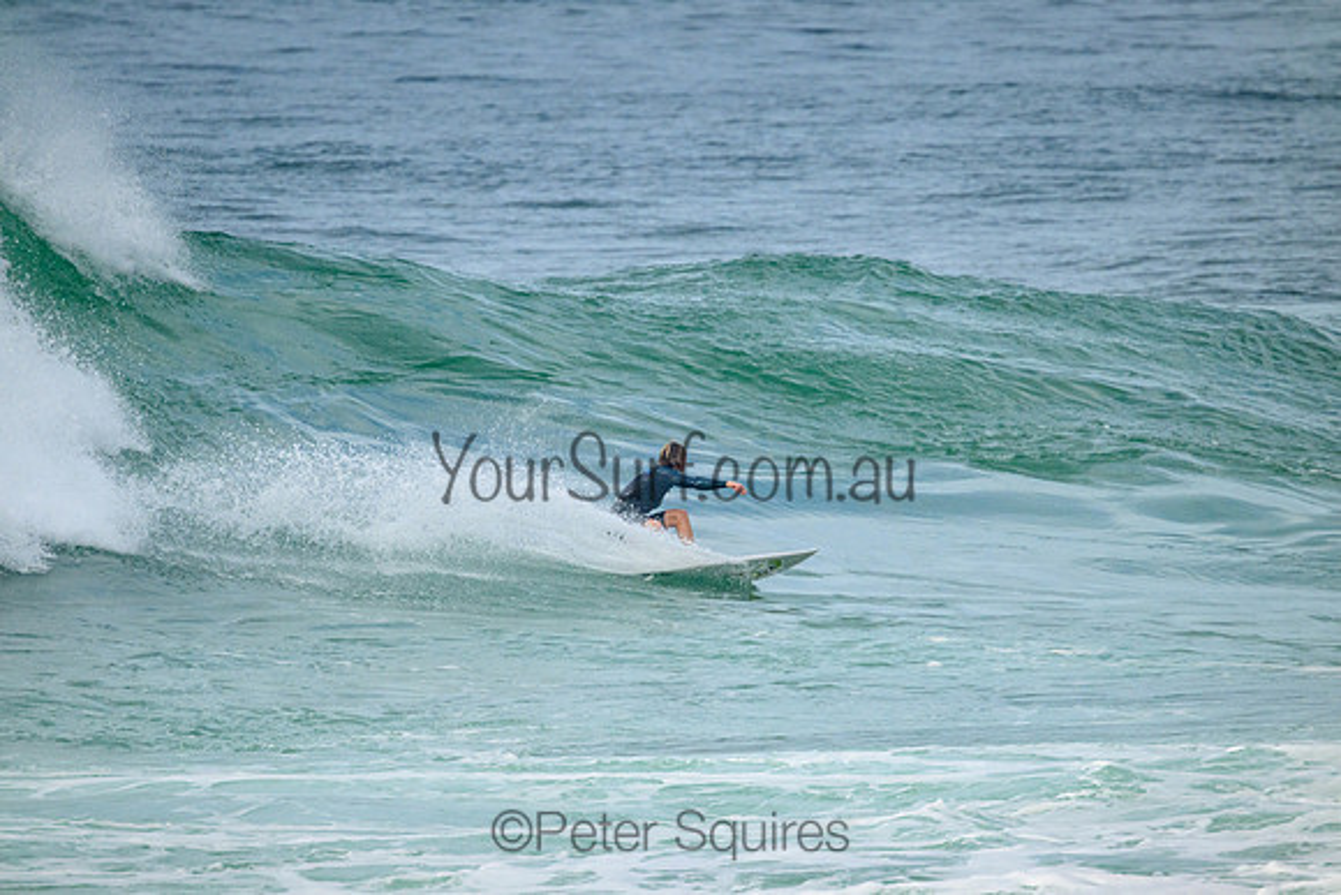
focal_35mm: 700
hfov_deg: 2.9
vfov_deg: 2.0
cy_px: 448
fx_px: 26080
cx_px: 670
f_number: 11
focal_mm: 700
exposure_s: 1/2500
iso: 1250
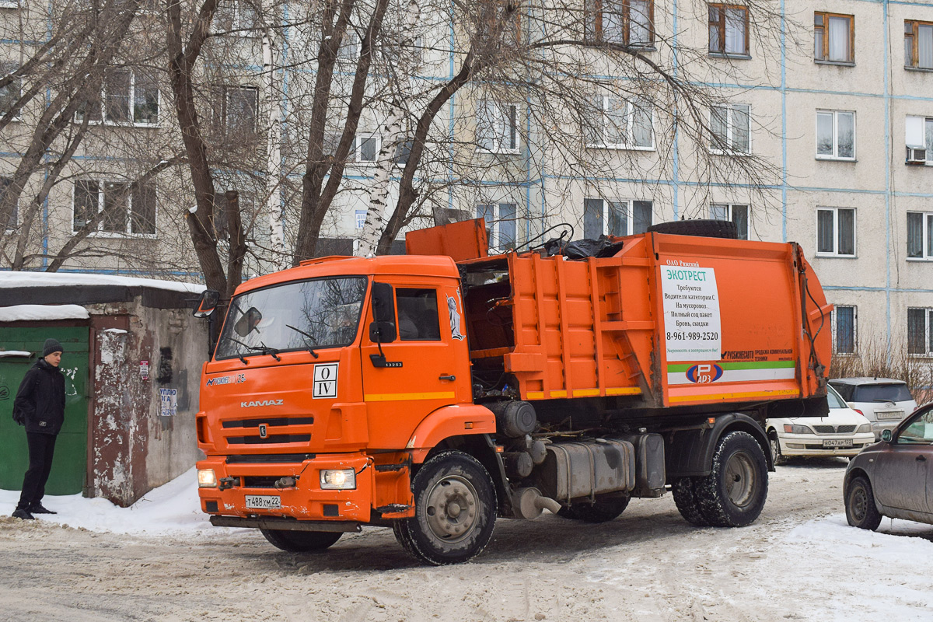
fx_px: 1127
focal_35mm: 44
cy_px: 311
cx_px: 466
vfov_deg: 30.8
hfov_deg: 45.0
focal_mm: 29
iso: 400
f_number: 6.3
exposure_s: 1/500
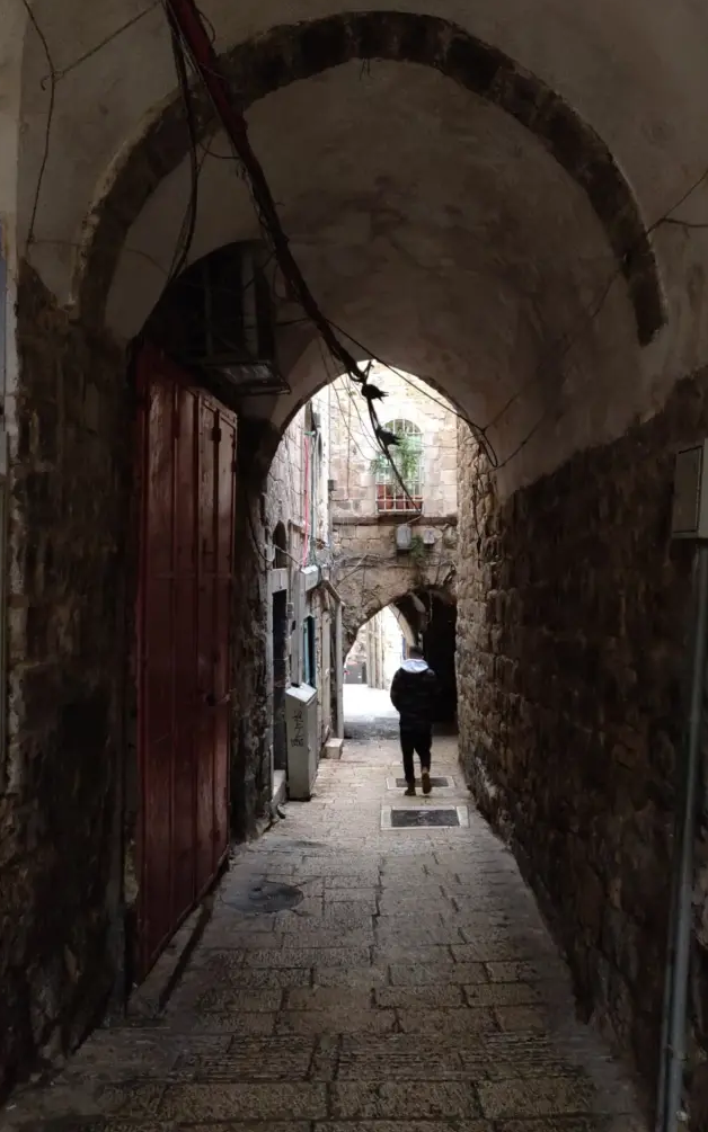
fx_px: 834
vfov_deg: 68.4
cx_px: 348
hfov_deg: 46.0
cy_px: 558
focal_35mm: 27
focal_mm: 4.25
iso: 2000
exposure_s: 1/17
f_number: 1.7
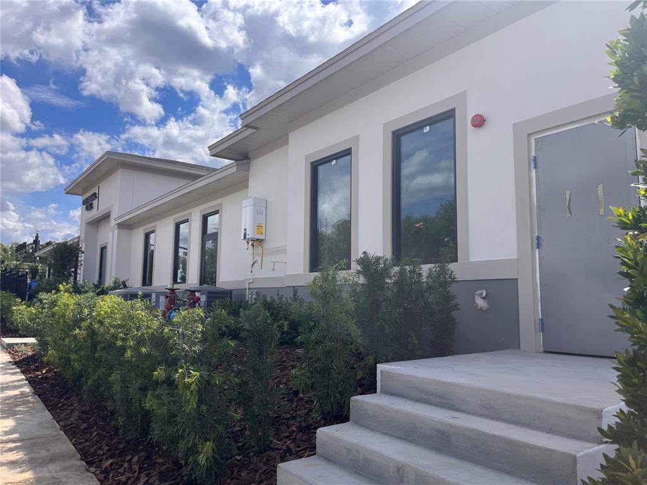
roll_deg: -0.3
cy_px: 242
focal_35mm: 26
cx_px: 324
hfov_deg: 67.3
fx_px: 486
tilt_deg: +6.5
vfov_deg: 53.1
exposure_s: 1/4149
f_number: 1.6
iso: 50
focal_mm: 5.1
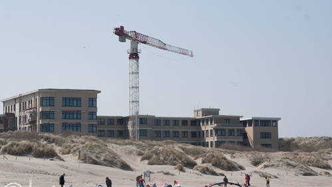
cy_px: 101
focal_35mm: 119
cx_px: 166
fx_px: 1043
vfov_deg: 10.2
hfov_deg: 18.1
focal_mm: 75
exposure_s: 1/320
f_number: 9
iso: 100
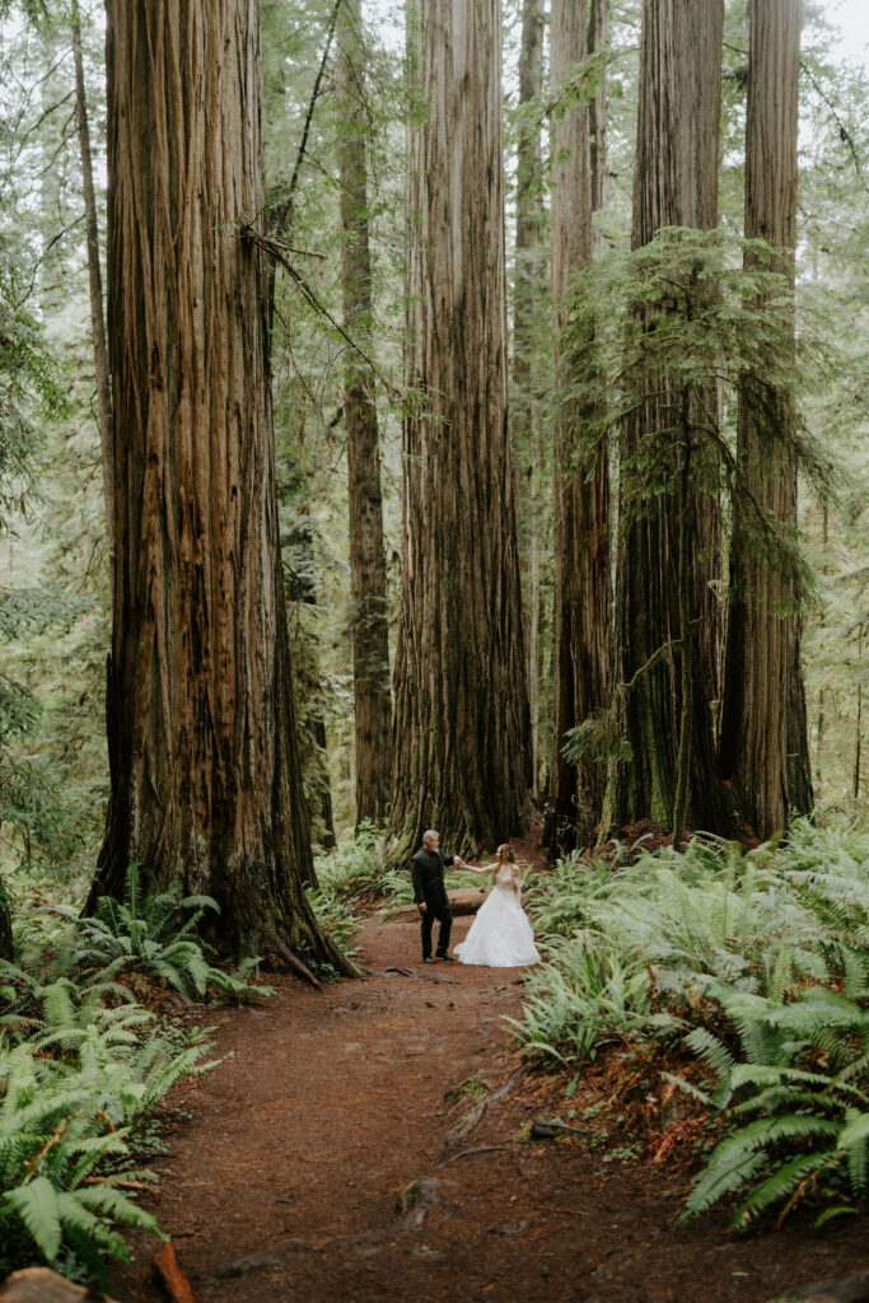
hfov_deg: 37.9
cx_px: 434
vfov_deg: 54.4
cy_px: 652
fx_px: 1267
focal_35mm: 35
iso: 320
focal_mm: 35
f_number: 1.8
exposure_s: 1/250
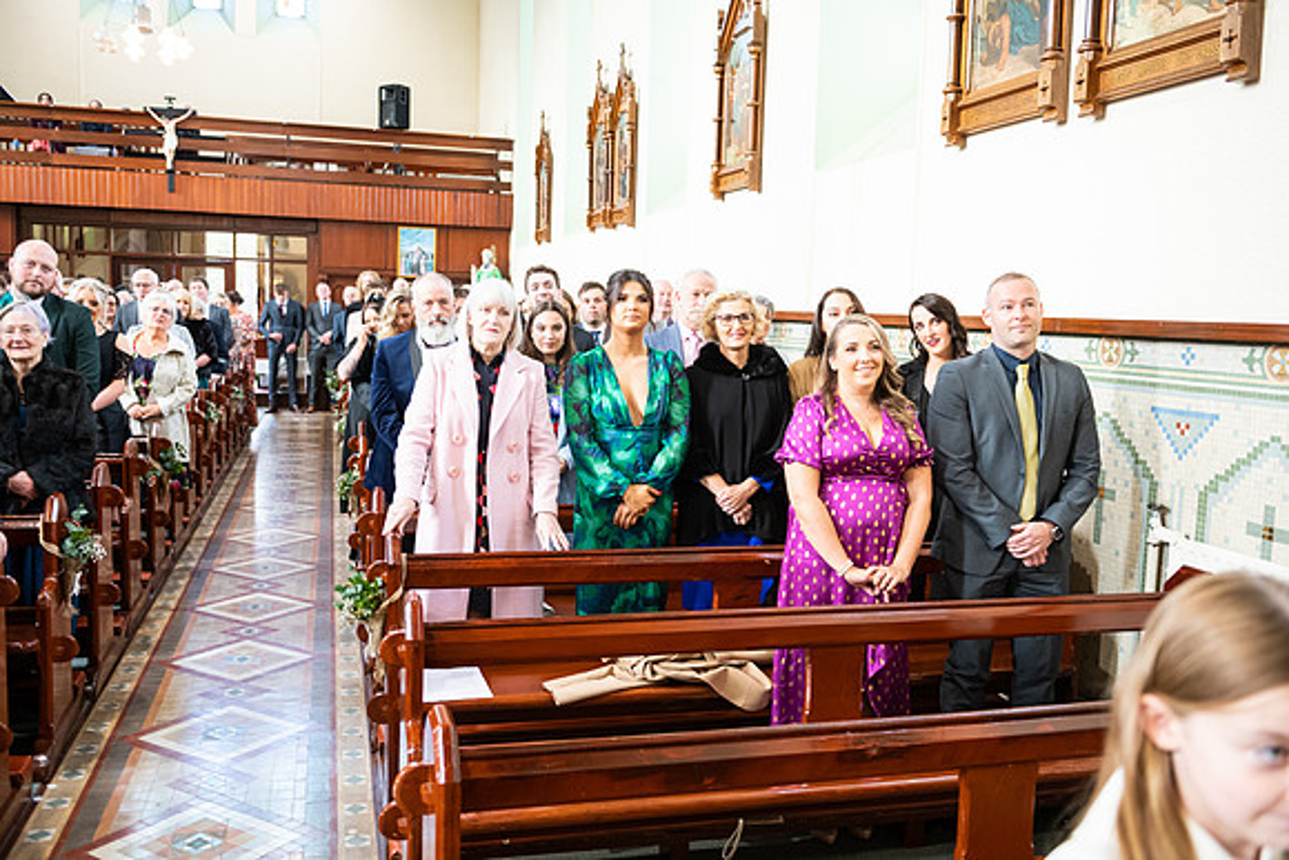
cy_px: 430
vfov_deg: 41.1
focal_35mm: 32
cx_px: 644
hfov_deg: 58.7
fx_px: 1146
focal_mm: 32
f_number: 3.5
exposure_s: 1/80
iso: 1000
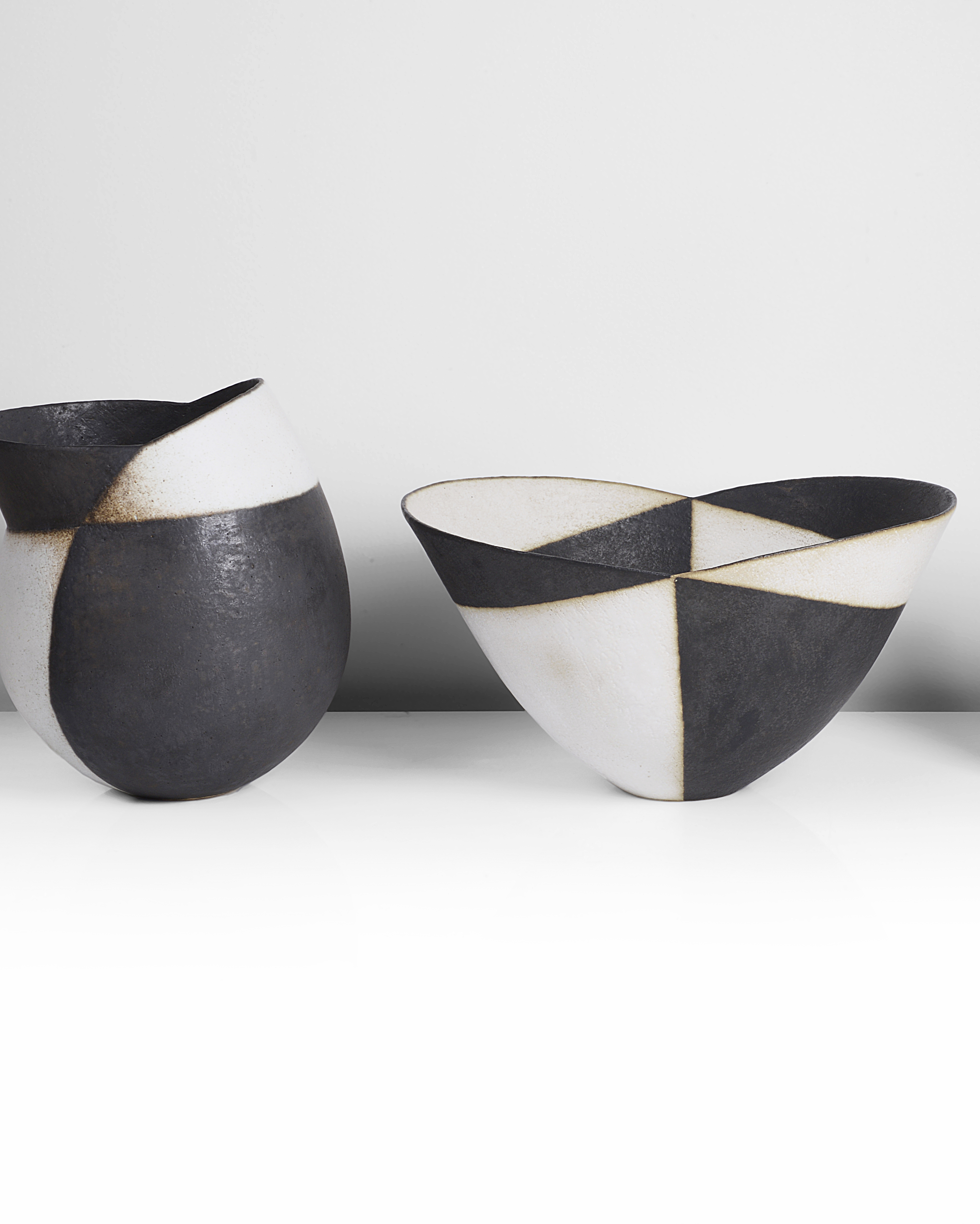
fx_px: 3082
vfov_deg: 22.5
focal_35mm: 85
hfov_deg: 18.0
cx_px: 683
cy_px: 613
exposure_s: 1/50
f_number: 32
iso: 100
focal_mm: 60
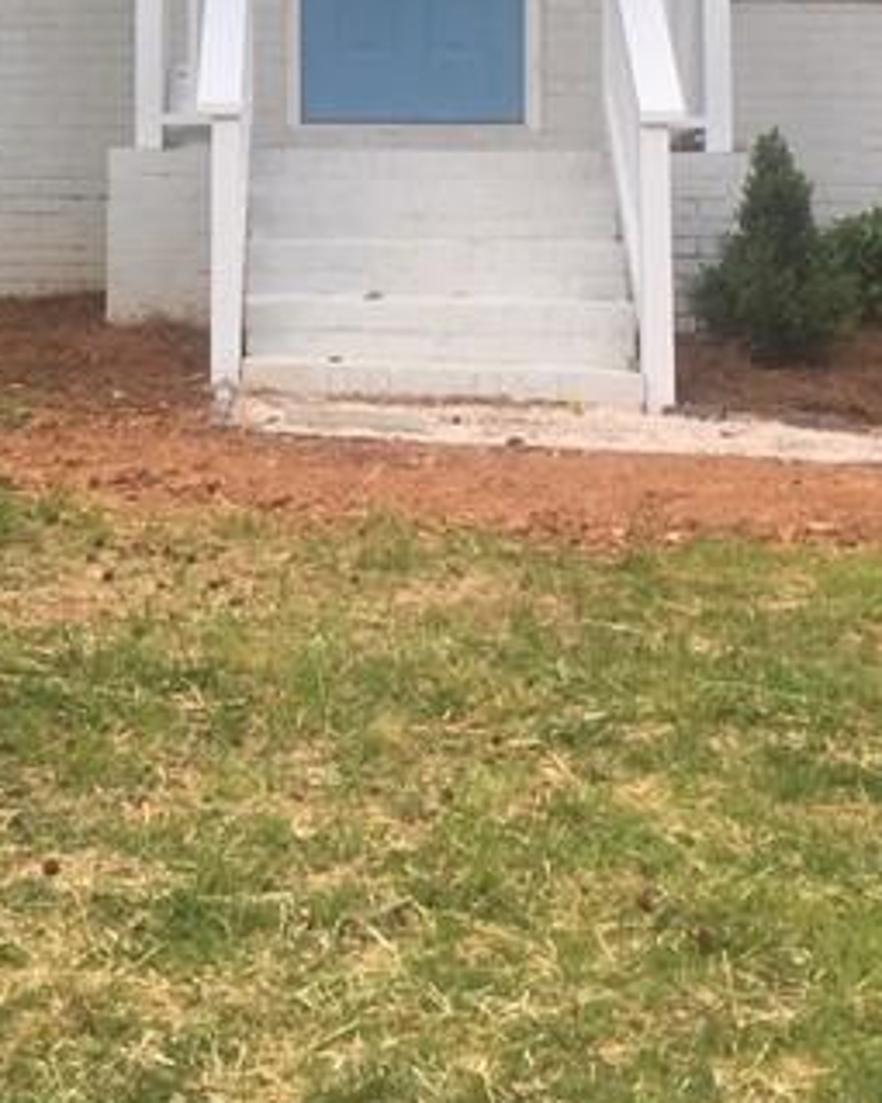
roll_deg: -1.7
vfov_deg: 20.2
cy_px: -69
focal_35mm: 91
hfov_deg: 16.6
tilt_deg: +5.0
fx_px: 2971
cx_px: 31
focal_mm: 4.15
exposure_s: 1/421
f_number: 2.2
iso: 32
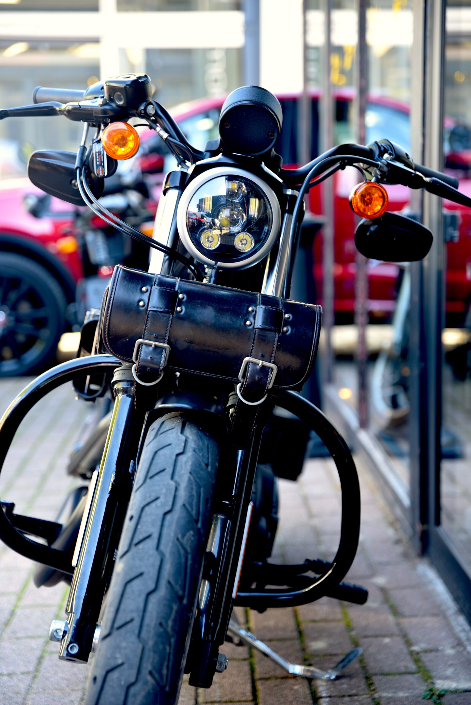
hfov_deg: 19.5
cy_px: 352
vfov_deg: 28.8
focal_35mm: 70
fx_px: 1372
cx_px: 236
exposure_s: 1/25
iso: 100
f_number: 2.8
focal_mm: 70
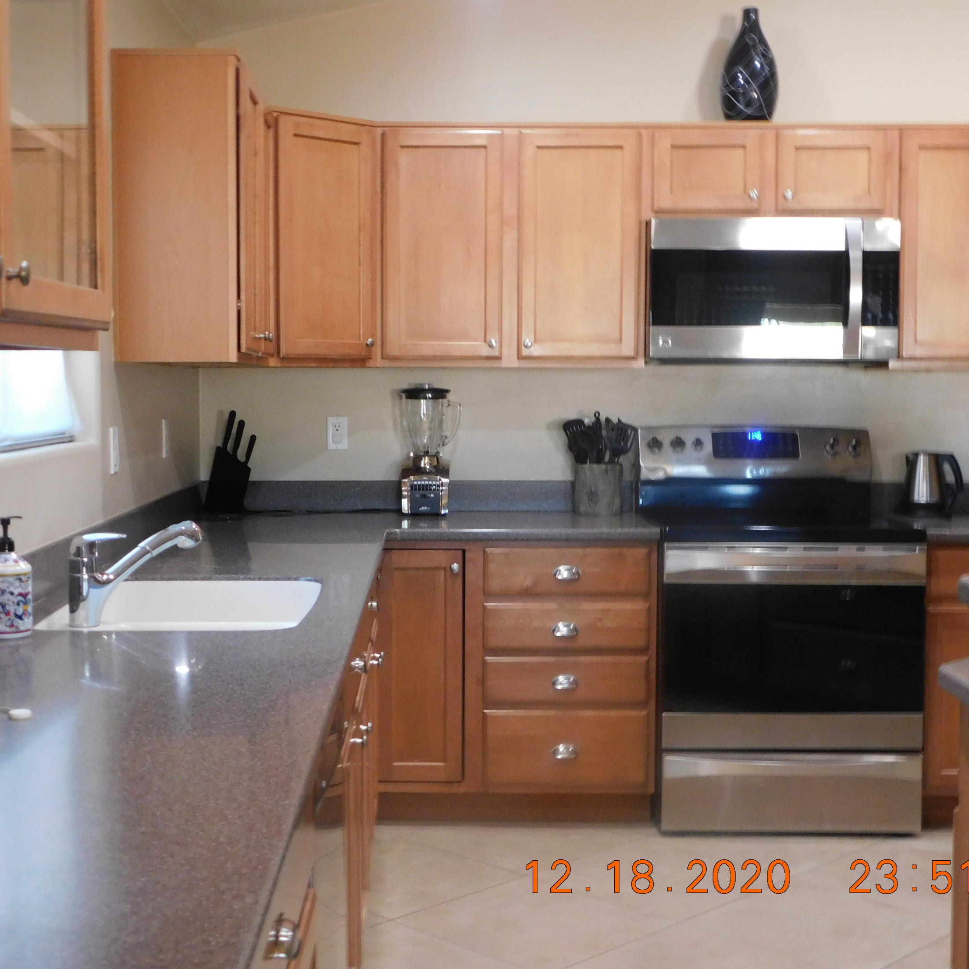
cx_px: 406
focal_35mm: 48
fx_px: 1520
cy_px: 487
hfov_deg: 35.3
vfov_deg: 35.4
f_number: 3.6
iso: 400
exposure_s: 1/20
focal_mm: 7.1
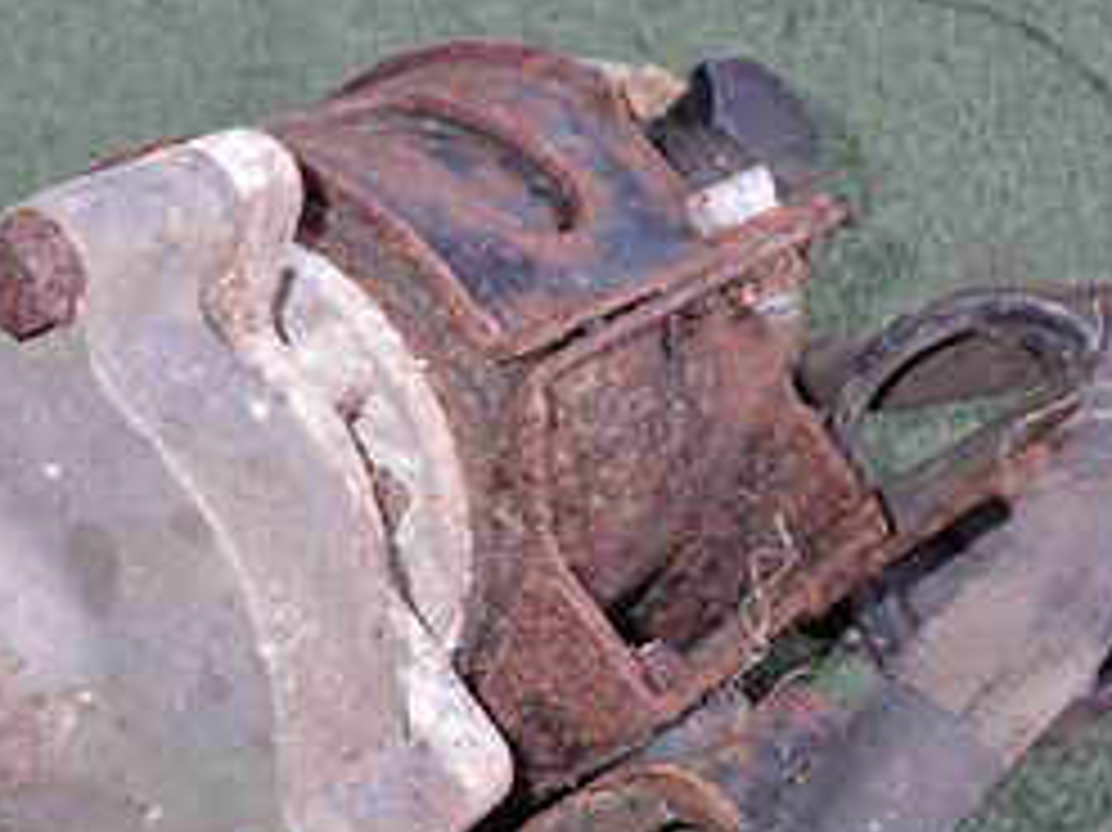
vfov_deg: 19.6
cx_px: 216
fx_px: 2344
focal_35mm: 73
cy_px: 823
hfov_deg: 26.2
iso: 200
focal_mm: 5.4
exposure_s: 1/30
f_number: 6.3
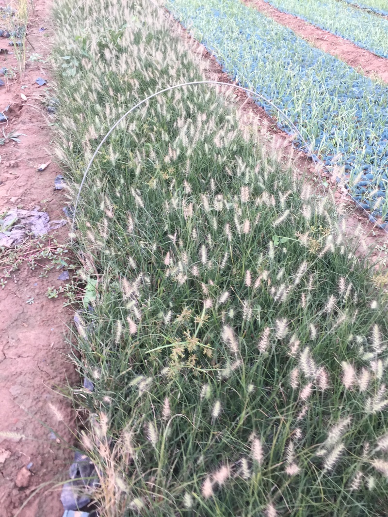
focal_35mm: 29
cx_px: 194
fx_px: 433
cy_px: 258
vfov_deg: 61.7
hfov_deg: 48.2
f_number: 2.2
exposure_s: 1/33
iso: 32
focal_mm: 4.15
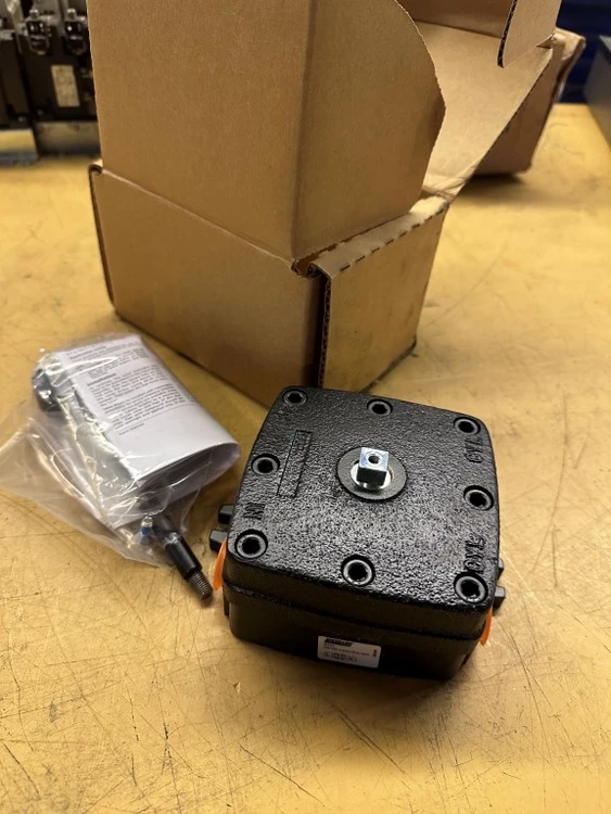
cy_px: 407
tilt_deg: -43.7
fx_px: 565
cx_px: 306
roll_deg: -4.7
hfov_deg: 56.8
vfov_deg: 71.6
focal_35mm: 24
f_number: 1.78
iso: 320
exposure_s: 1/60
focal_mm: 6.86
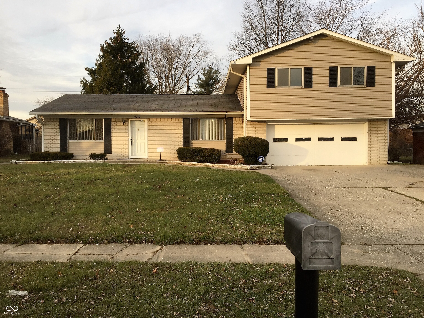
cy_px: 159
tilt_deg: -1.8
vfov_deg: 48.2
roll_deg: +0.2
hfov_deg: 61.7
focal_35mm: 29
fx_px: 355
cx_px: 212
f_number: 2.2
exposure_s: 1/373
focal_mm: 4.15
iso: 32
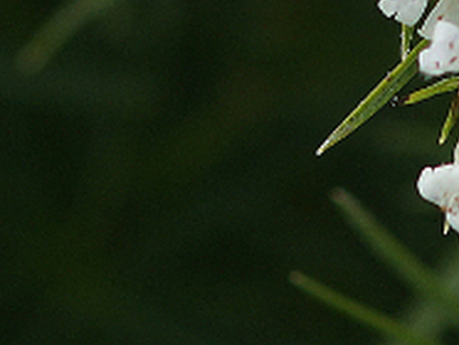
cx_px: 800
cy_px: -530
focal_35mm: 930
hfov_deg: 2.1
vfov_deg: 1.6
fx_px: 12348
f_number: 4.5
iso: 100
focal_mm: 100
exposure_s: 1/320
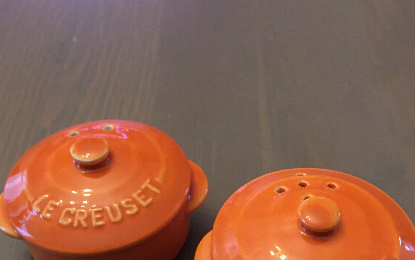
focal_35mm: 45
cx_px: 211
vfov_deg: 27.5
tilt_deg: -51.3
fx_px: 509
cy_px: 235
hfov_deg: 44.4
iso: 125
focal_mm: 4.15
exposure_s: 1/4
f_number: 2.2
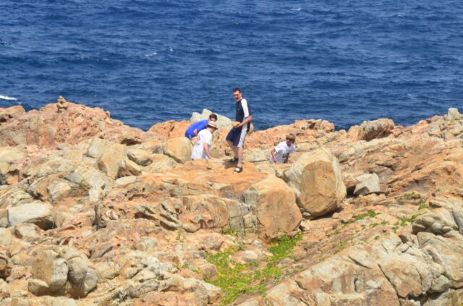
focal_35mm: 225
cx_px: 232
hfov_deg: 9.2
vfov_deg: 6.1
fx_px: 2886
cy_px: 153
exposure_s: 1/80
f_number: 22
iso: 200
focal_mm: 150
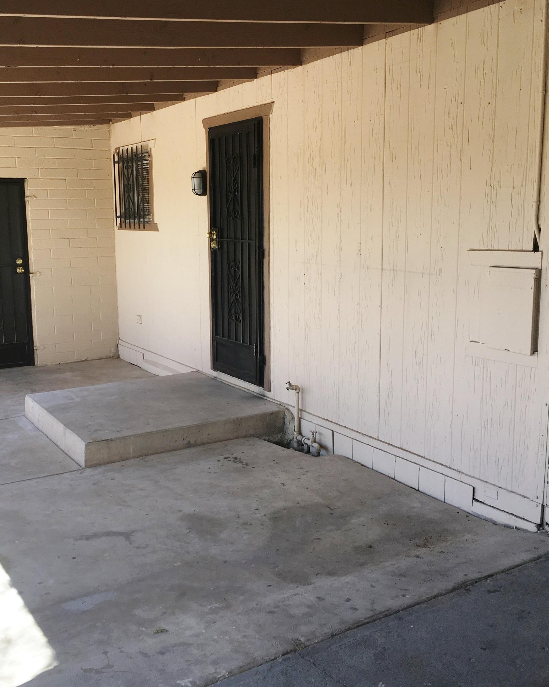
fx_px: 772
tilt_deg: -8.8
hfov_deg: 39.0
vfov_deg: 47.9
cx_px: 220
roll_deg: -0.2
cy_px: 343
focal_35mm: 38
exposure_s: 1/269
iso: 25
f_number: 2.2
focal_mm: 4.15
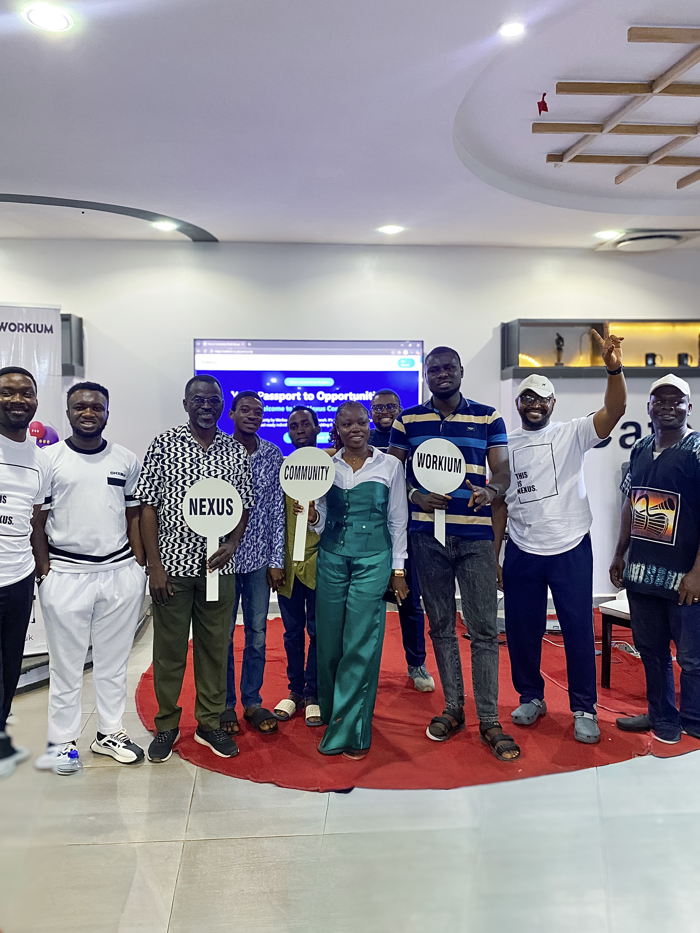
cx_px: 350
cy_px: 466
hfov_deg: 53.1
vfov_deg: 67.3
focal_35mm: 26
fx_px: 701
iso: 250
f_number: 1.8
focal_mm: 4.25
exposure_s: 1/50
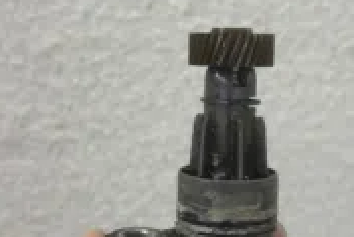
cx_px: 204
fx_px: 561
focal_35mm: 57
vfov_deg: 23.8
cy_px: 128
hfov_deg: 35.0
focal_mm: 6.76
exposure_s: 1/50
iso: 125
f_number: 1.78
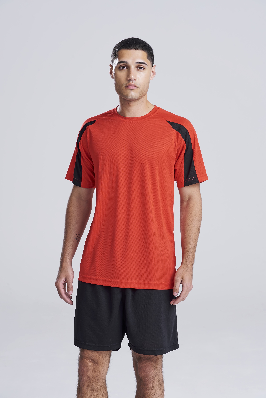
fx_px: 1284
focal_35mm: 116
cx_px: 133
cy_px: 199
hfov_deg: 11.8
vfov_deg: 17.6
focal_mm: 116
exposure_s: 1/160
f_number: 10
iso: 400
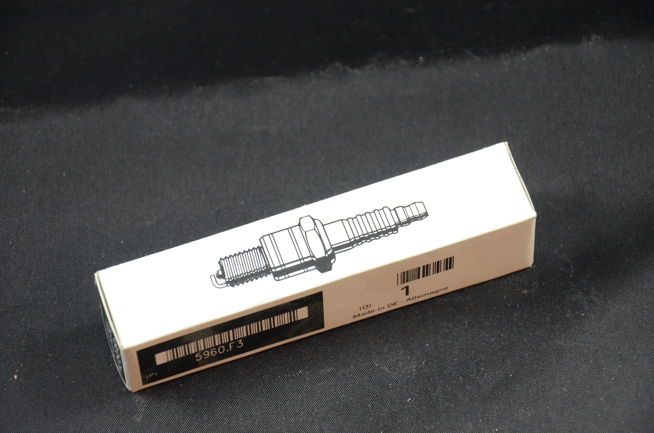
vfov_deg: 8.7
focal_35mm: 158
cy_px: 216
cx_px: 327
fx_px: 2855
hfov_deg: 13.1
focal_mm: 105
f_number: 8
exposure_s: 1/60
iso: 2500
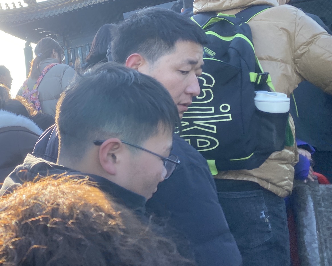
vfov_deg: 35.4
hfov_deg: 42.0
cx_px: 69
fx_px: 413
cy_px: 90
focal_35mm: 42
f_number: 1.8
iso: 32
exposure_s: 1/685
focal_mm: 4.25
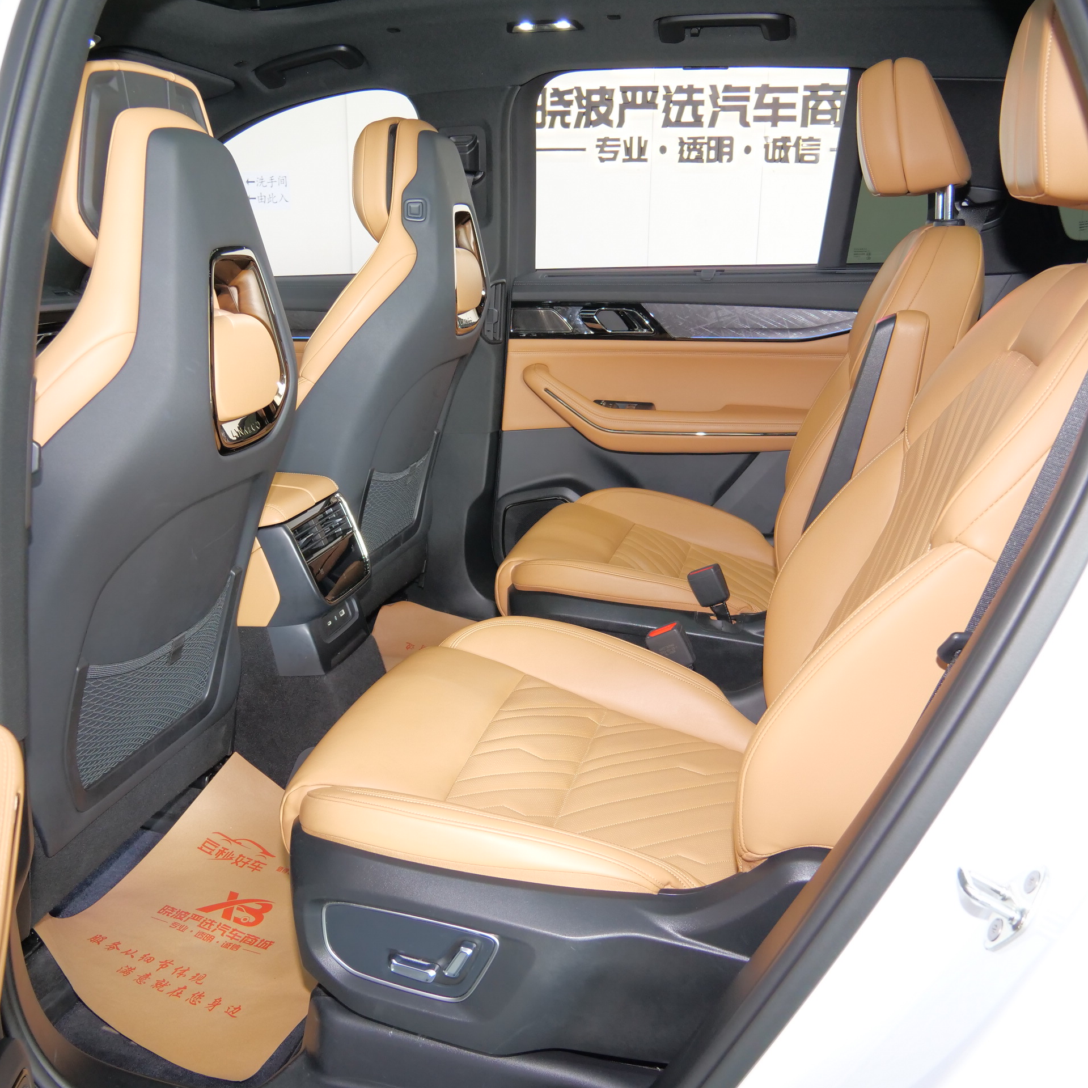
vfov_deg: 55.6
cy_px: 539
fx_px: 1031
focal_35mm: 29
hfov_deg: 55.6
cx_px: 536
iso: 800
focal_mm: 12
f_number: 3.5
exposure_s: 1/15
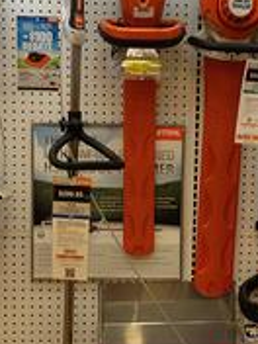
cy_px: 203
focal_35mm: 93
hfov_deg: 15.9
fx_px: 924
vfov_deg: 21.1
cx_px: 165
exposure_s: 1/40
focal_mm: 4.28
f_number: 2.4
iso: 80
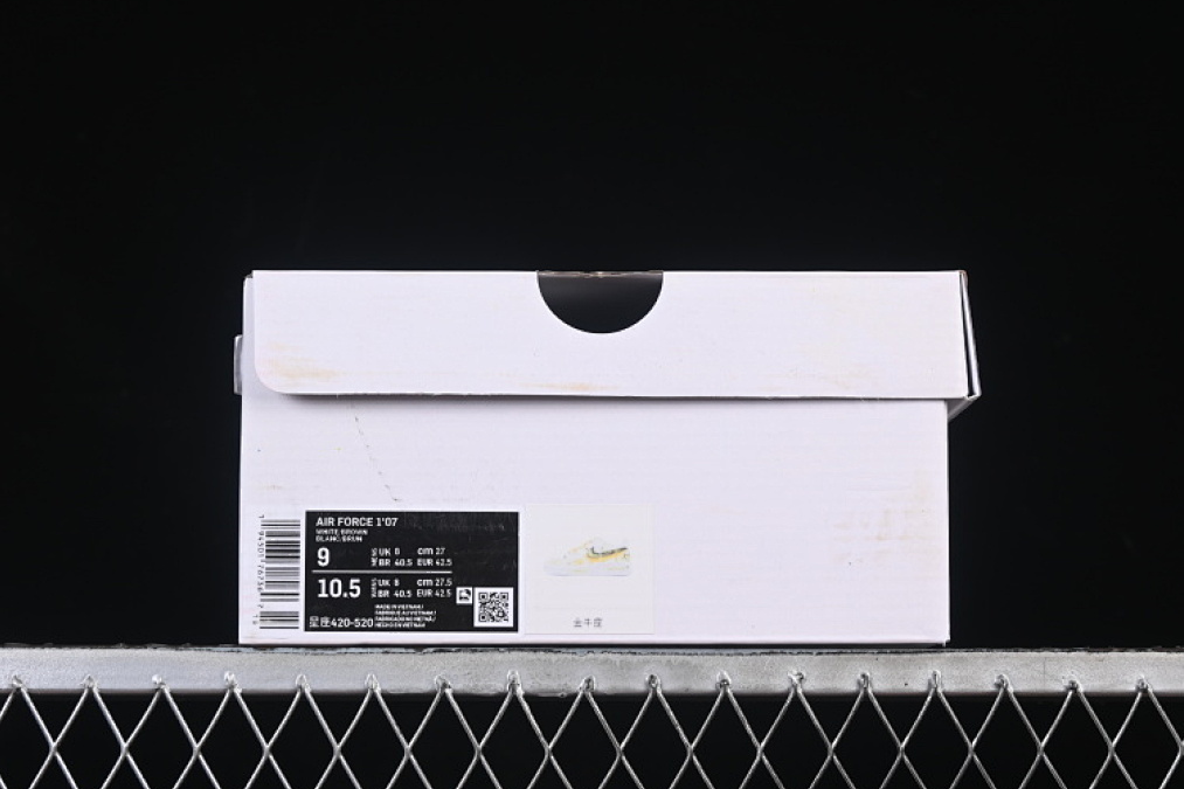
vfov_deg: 17.1
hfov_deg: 25.4
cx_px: 594
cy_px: 385
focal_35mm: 80
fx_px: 2631
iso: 160
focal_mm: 50
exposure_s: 1/80
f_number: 8
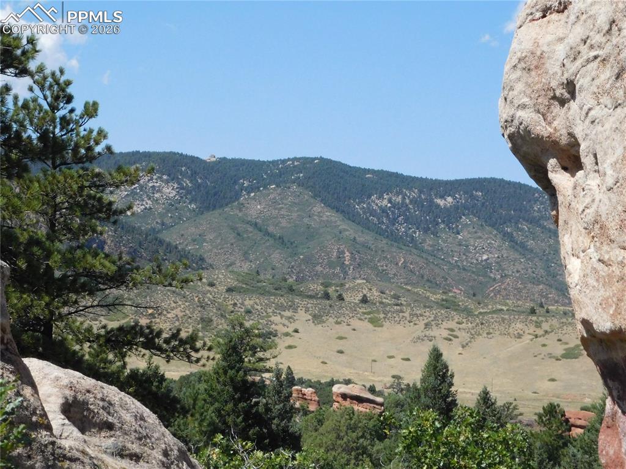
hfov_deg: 24.4
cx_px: 313
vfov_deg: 18.4
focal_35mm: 80
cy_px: 234
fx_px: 1446
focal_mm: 14.2
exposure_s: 1/1250
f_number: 8.8
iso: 800
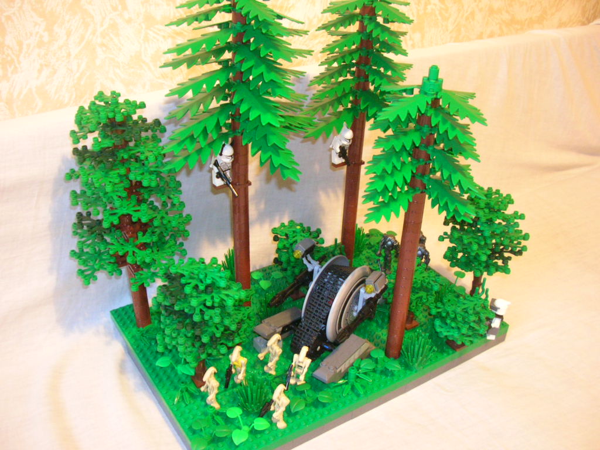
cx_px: 300
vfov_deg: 40.7
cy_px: 225
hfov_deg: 52.6
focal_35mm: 35
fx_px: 607
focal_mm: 5.8
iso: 200
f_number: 2.8
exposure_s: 1/4.6
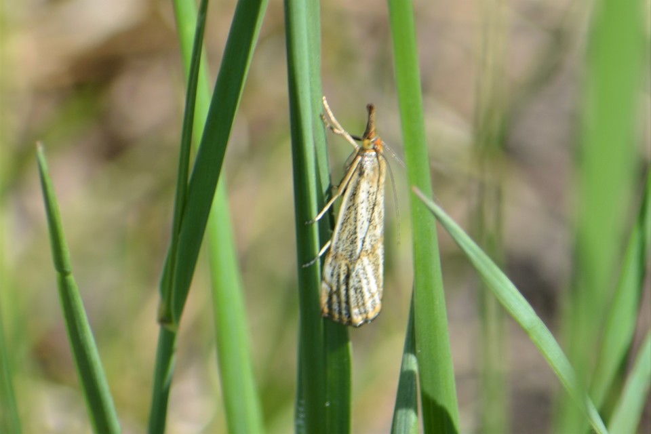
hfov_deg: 4.6
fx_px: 8137
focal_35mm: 450
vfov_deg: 3.1
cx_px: 326
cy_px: 217
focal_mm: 300
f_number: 8
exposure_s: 1/160
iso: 100
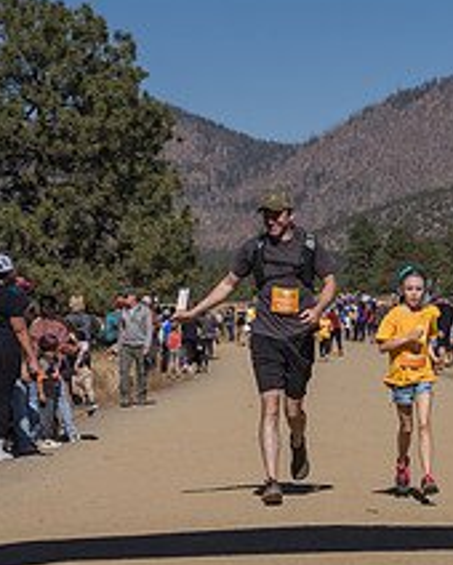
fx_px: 2678
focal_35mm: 160
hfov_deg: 9.6
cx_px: 431
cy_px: 212
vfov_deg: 12.0
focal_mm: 60.8
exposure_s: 1/8000
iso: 320
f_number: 4
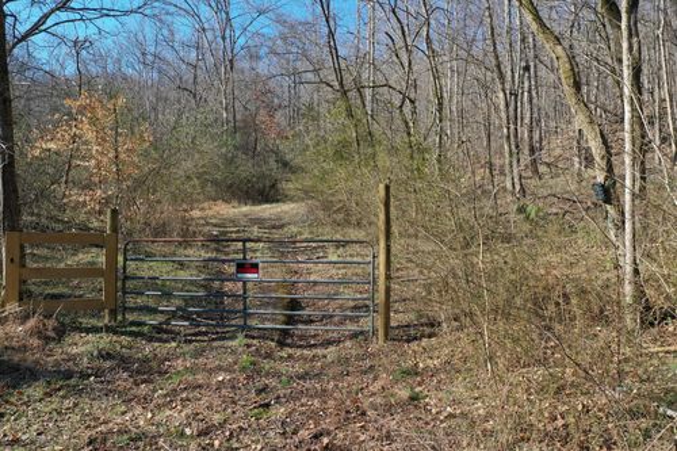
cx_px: 338
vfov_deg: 46.4
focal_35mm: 28
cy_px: 226
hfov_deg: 65.5
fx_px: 526
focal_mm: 10.26
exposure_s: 1/240
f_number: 5
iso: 100
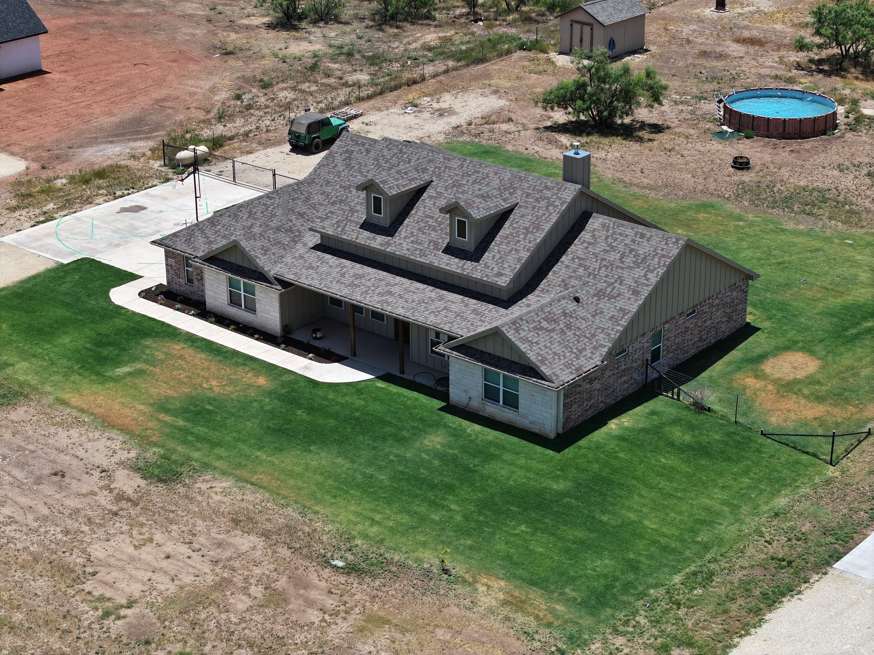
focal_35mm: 70
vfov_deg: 21.0
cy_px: 328
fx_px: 1767
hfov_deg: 27.8
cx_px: 437
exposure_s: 1/50
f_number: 2.8
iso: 110
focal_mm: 19.35
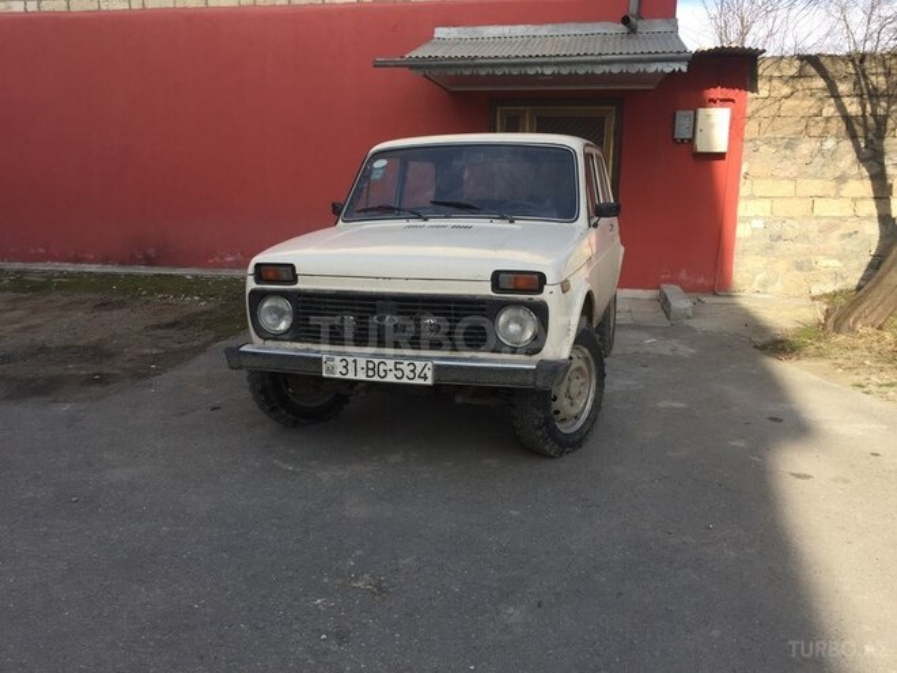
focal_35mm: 29
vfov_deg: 48.2
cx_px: 448
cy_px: 336
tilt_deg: -8.7
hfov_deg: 61.7
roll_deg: -2.9
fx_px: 751
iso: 32
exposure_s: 1/618
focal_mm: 4.15
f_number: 2.2
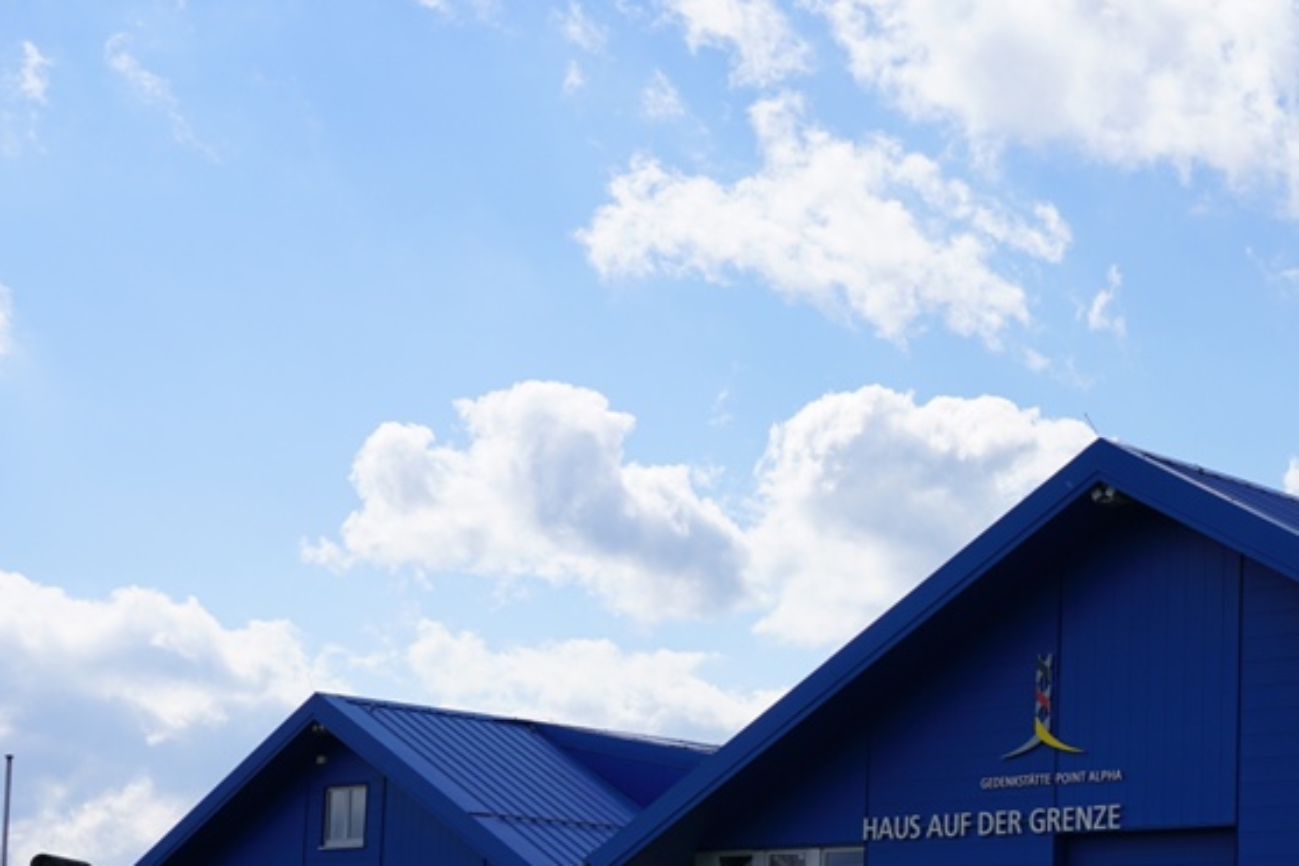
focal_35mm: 67
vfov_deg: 20.0
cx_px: 1238
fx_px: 2417
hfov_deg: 28.6
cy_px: 764
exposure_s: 1/250
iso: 100
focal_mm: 34
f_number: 10
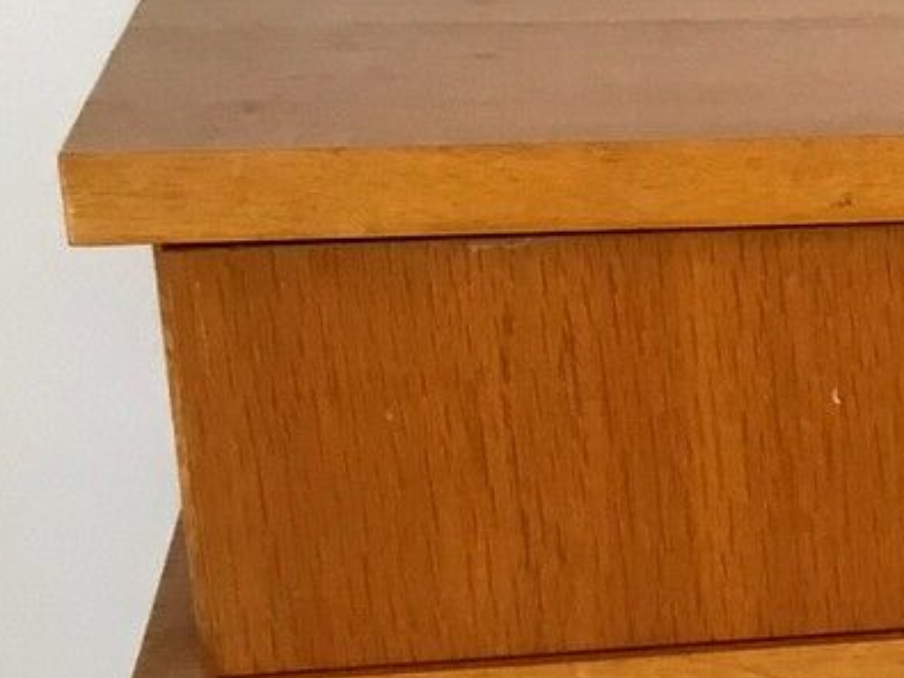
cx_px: 1998
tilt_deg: -19.0
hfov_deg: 11.6
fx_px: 3838
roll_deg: -1.3
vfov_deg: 10.0
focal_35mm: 147
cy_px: 742
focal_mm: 4.15
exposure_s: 1/33
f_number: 2.2
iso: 40
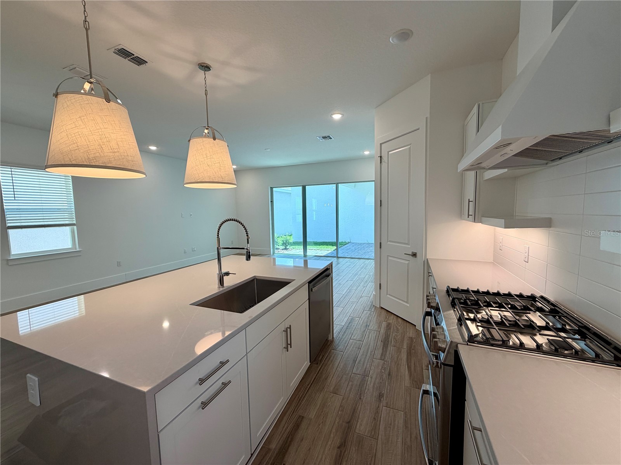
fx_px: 251
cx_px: 310
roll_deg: +2.1
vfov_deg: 85.7
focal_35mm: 14
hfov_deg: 102.1
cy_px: 232
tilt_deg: -5.8
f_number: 2.2
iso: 64
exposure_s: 1/120
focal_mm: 2.22
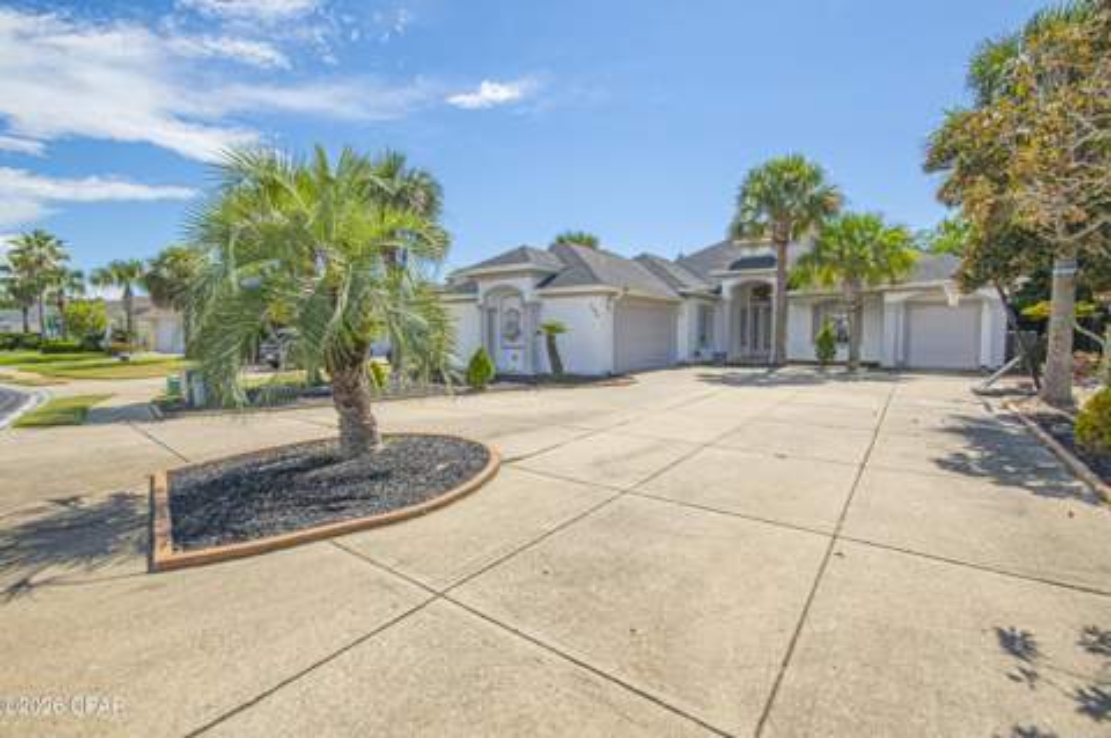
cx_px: 556
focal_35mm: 15
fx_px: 474
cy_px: 369
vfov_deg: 75.8
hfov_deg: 99.0
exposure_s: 1/160
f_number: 18
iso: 400
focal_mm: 10
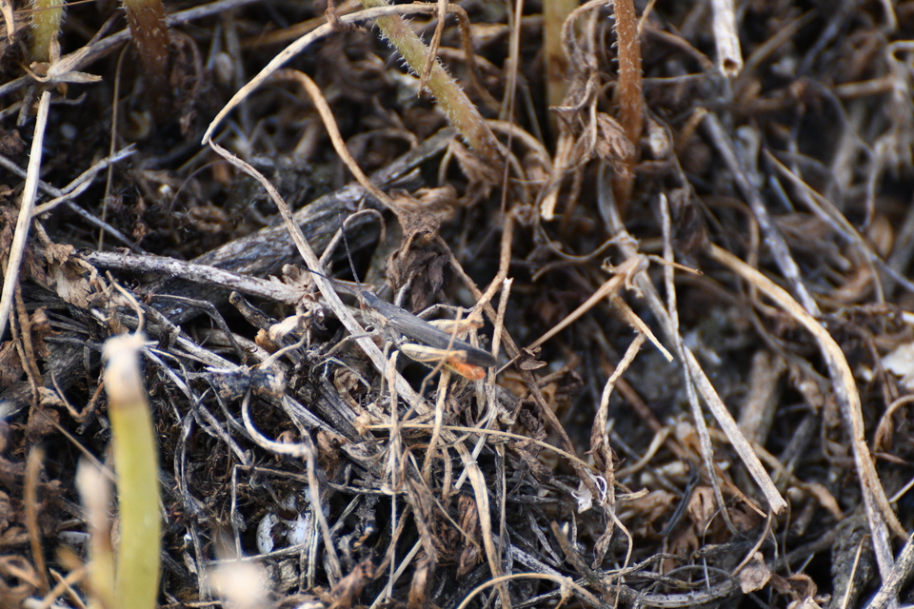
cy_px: 304
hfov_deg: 4.6
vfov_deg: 3.1
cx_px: 457
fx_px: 11424
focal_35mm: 450
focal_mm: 300
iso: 1600
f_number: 6.3
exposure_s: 1/1000
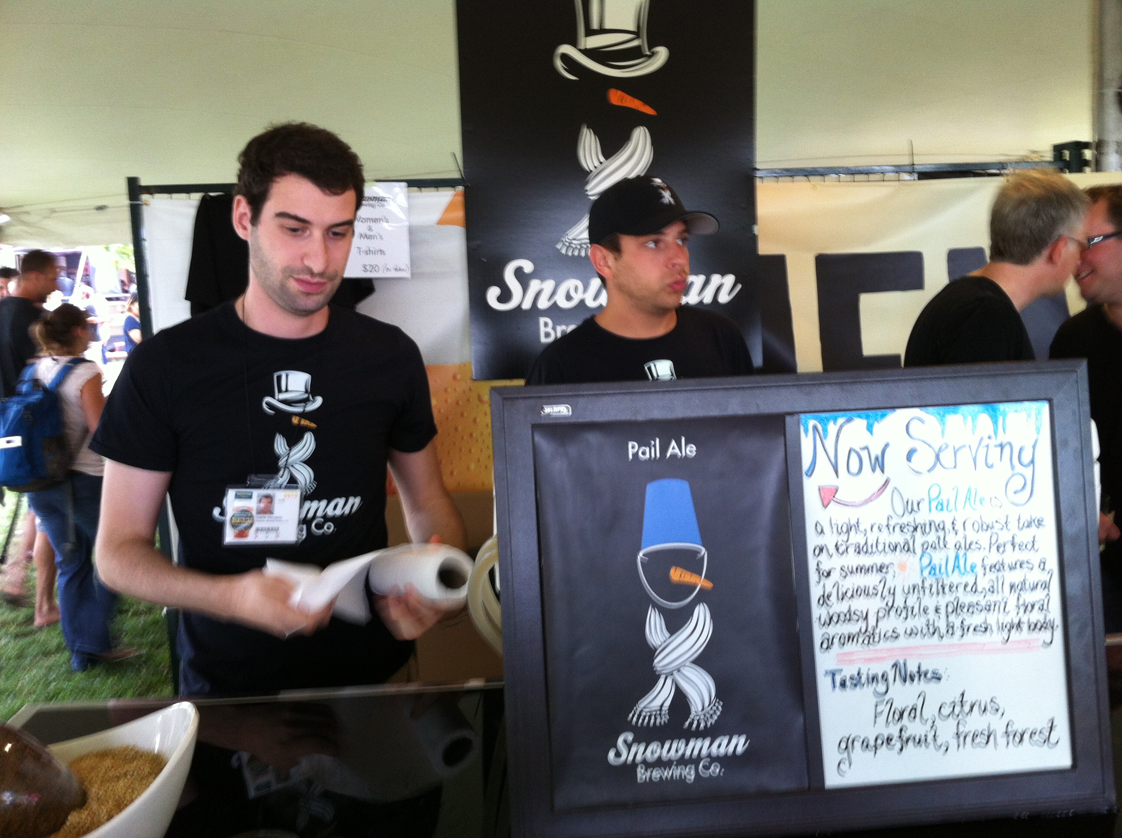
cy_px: 419
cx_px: 561
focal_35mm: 35
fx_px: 1133
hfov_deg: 52.7
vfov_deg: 40.6
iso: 100
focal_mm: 3.85
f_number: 2.8
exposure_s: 1/15
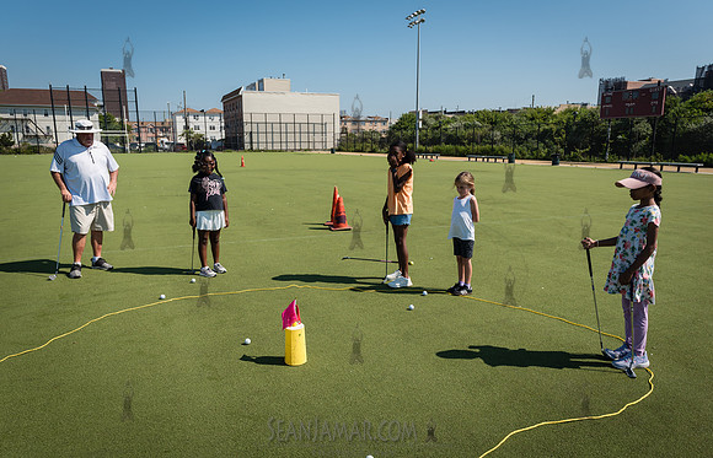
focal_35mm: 26
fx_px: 508
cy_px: 241
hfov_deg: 70.1
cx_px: 355
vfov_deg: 48.5
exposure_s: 1/640
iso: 100
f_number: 5
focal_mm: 24
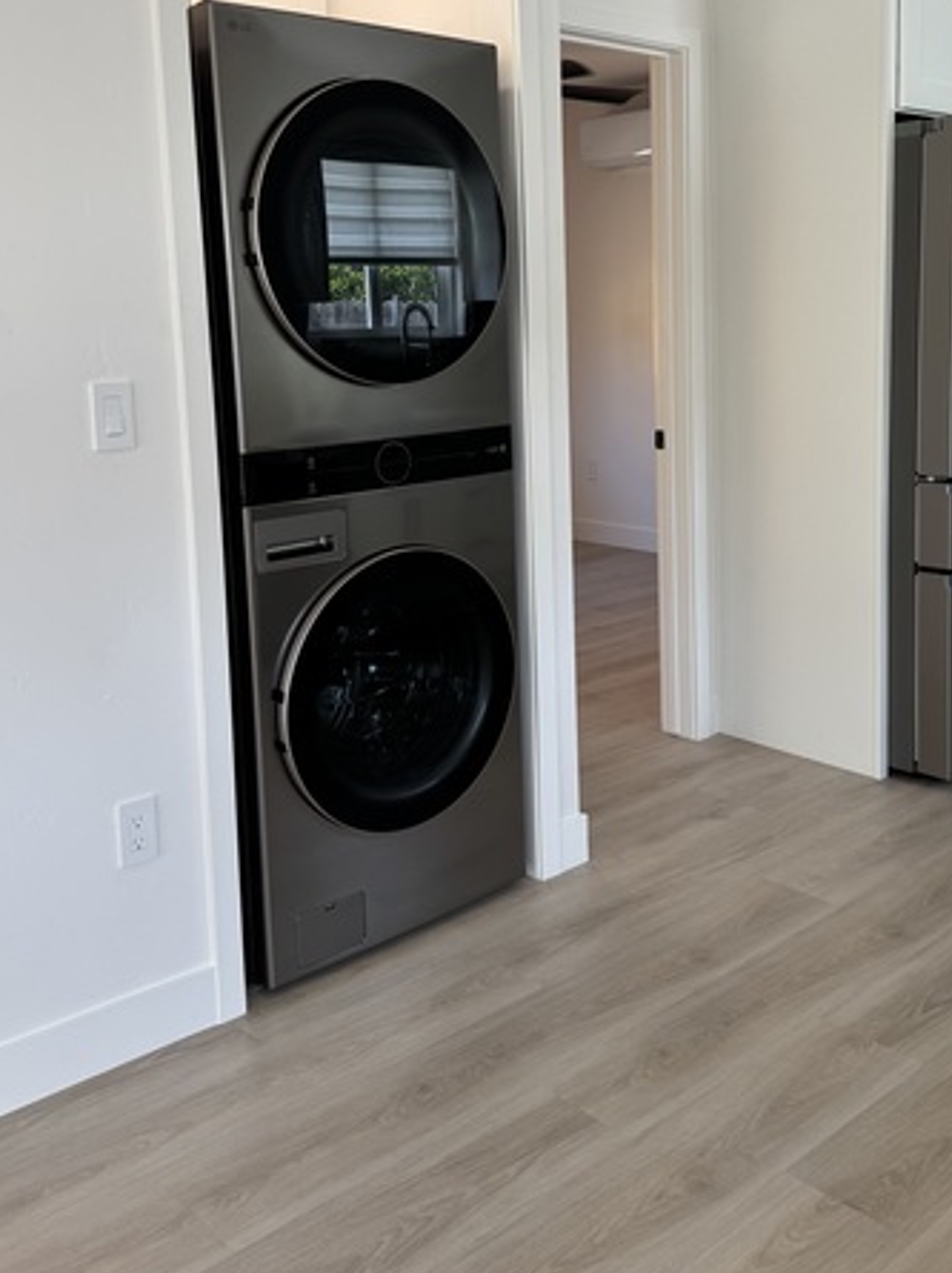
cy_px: 482
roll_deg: +1.9
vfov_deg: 50.9
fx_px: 1322
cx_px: 609
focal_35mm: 36
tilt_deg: -8.5
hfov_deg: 39.3
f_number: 1.78
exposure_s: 1/120
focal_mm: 6.76
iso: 80
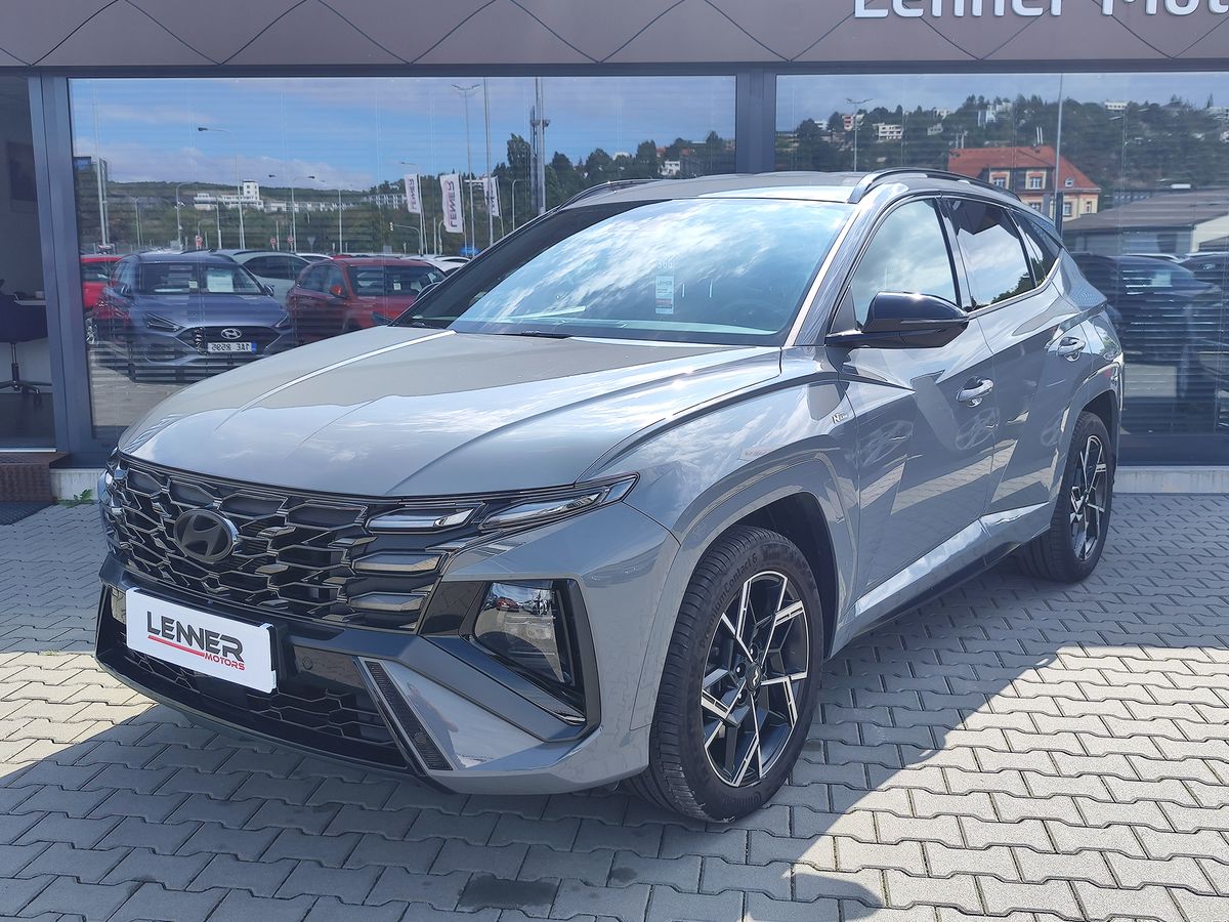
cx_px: 614
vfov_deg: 58.9
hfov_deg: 73.9
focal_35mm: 23
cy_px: 461
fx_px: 817
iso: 50
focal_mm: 7.01
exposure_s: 1/462
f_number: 1.69
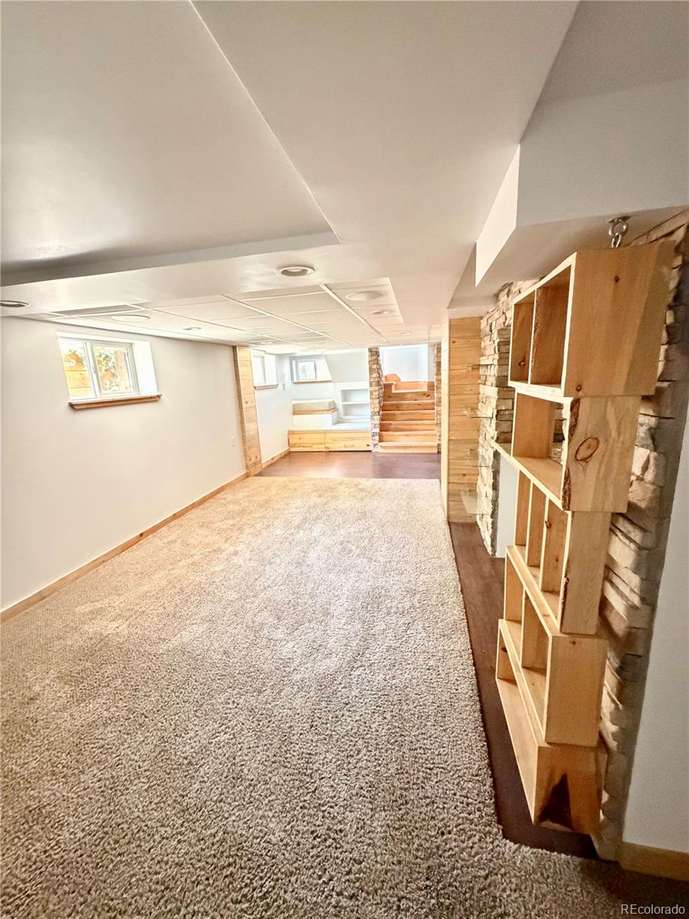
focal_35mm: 14
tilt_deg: -12.4
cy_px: 460
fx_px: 372
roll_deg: +4.1
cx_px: 344
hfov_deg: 85.7
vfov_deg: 102.1
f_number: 2.2
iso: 1600
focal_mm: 2.22
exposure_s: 1/40
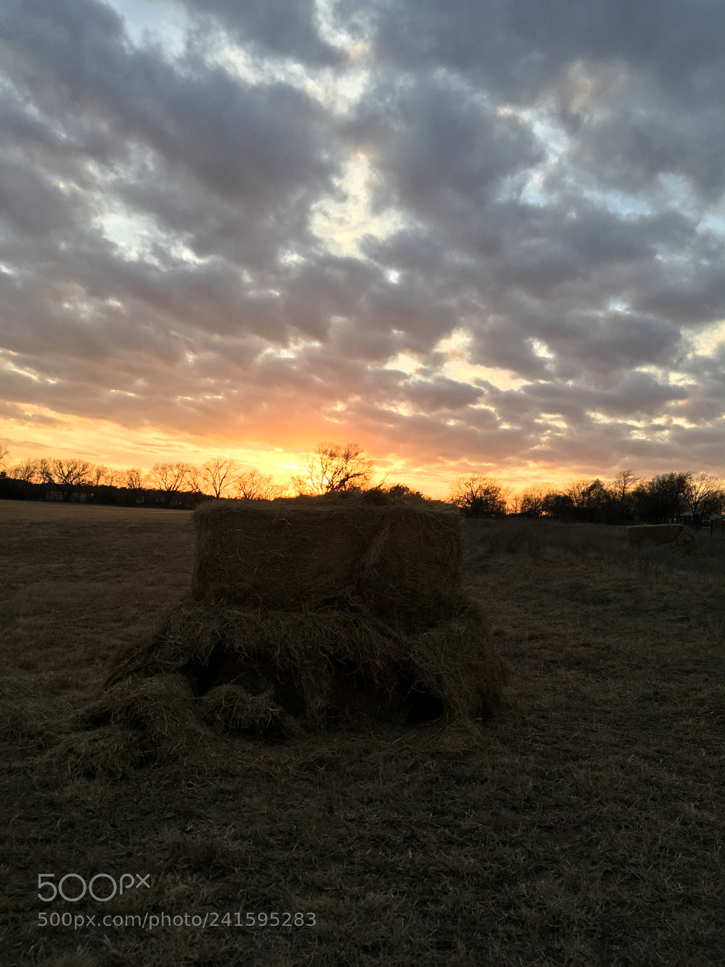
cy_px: 484
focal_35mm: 29
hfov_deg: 48.2
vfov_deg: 61.7
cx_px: 362
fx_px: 810
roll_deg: -3.7
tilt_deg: +0.6
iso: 25
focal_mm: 4.15
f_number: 2.2
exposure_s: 1/196
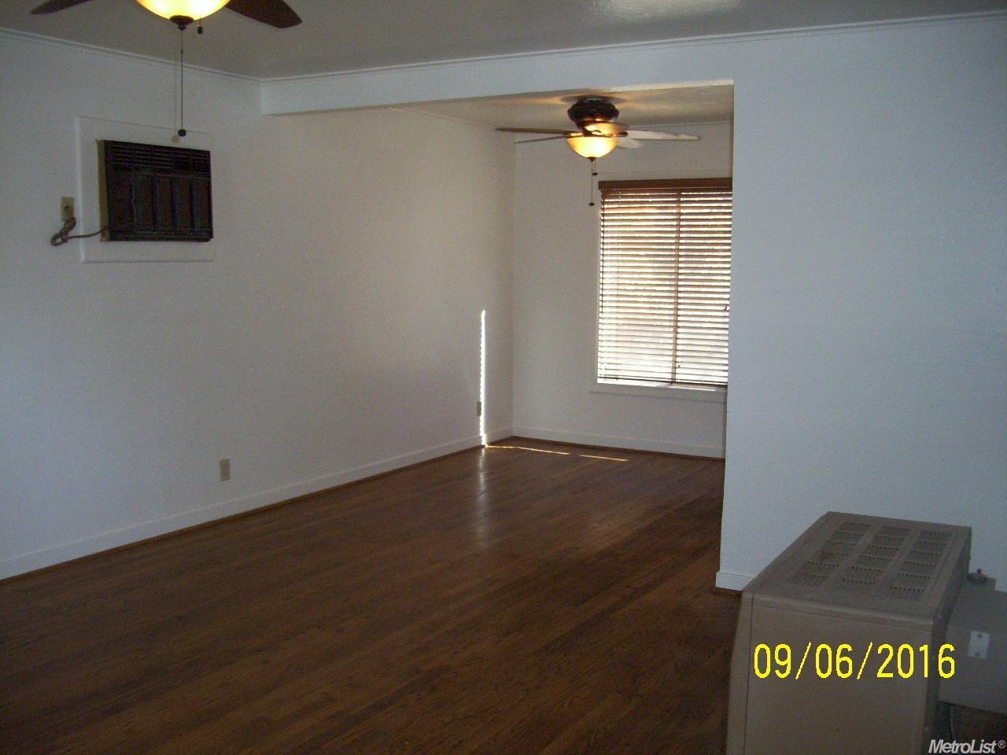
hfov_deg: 54.0
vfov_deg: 41.8
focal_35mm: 34
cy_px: 378
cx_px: 504
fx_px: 989
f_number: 2.9
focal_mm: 5.7
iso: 250
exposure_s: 1/40
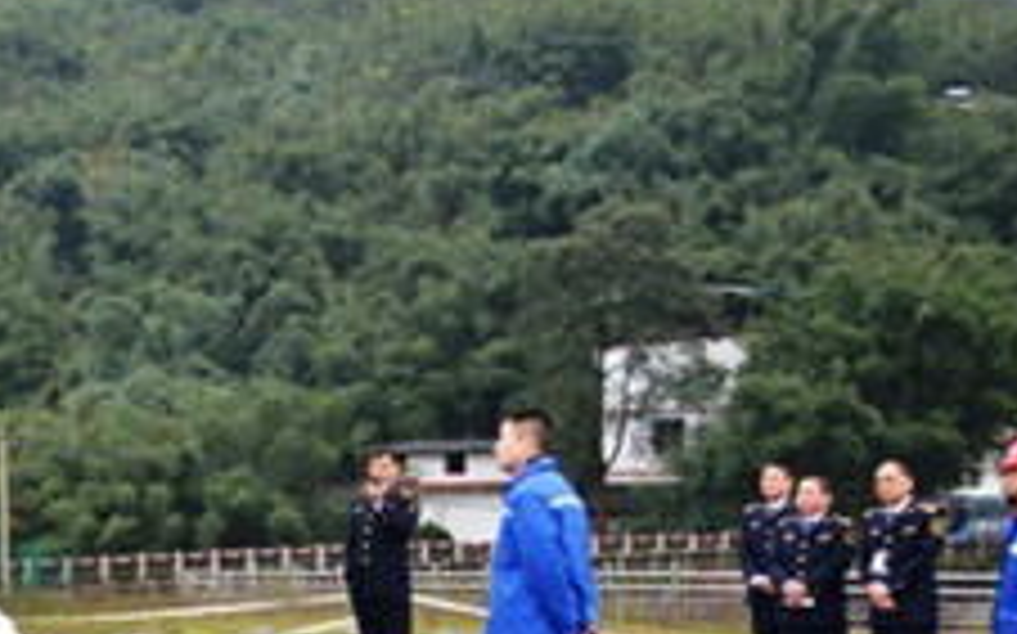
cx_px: -40
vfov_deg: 16.1
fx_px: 2244
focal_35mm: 81
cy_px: 393
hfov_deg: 24.2
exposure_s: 1/60
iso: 500
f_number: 3.8
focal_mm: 24
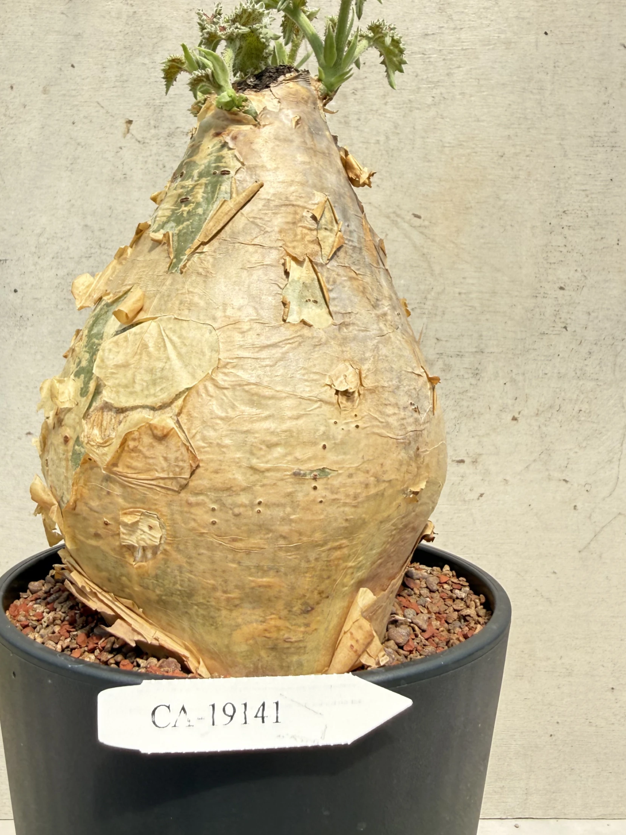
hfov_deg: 45.2
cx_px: 249
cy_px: 418
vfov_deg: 58.4
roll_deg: -0.7
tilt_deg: +0.1
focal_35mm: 31
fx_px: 748
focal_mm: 2.22
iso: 40
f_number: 2.2
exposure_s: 1/152
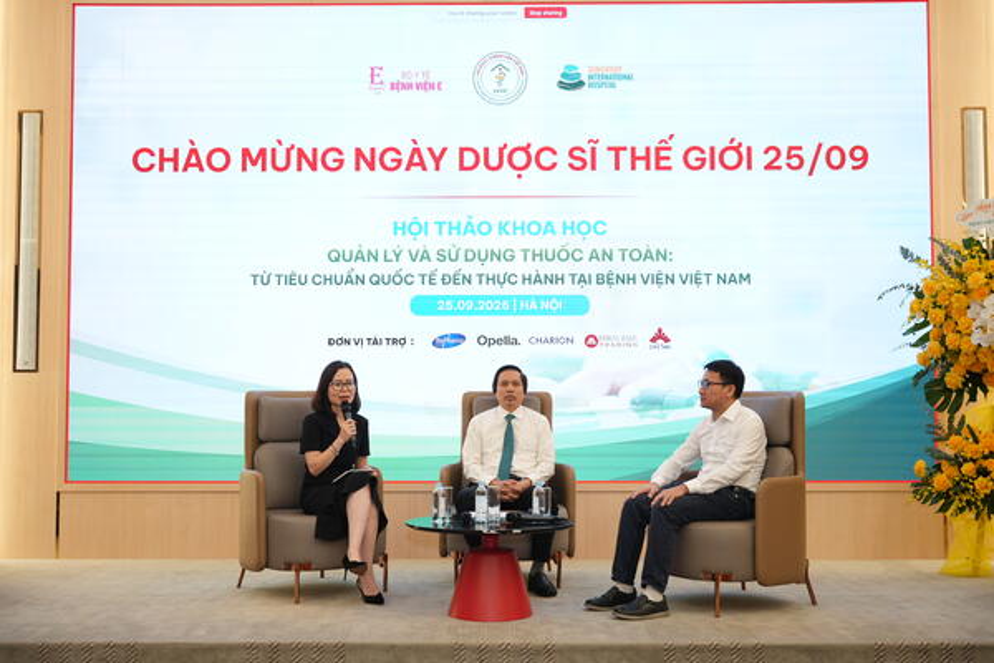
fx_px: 1137
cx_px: 497
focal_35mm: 41
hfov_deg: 47.2
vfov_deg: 32.5
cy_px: 332
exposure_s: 1/100
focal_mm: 41.2
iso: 250
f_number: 2.8
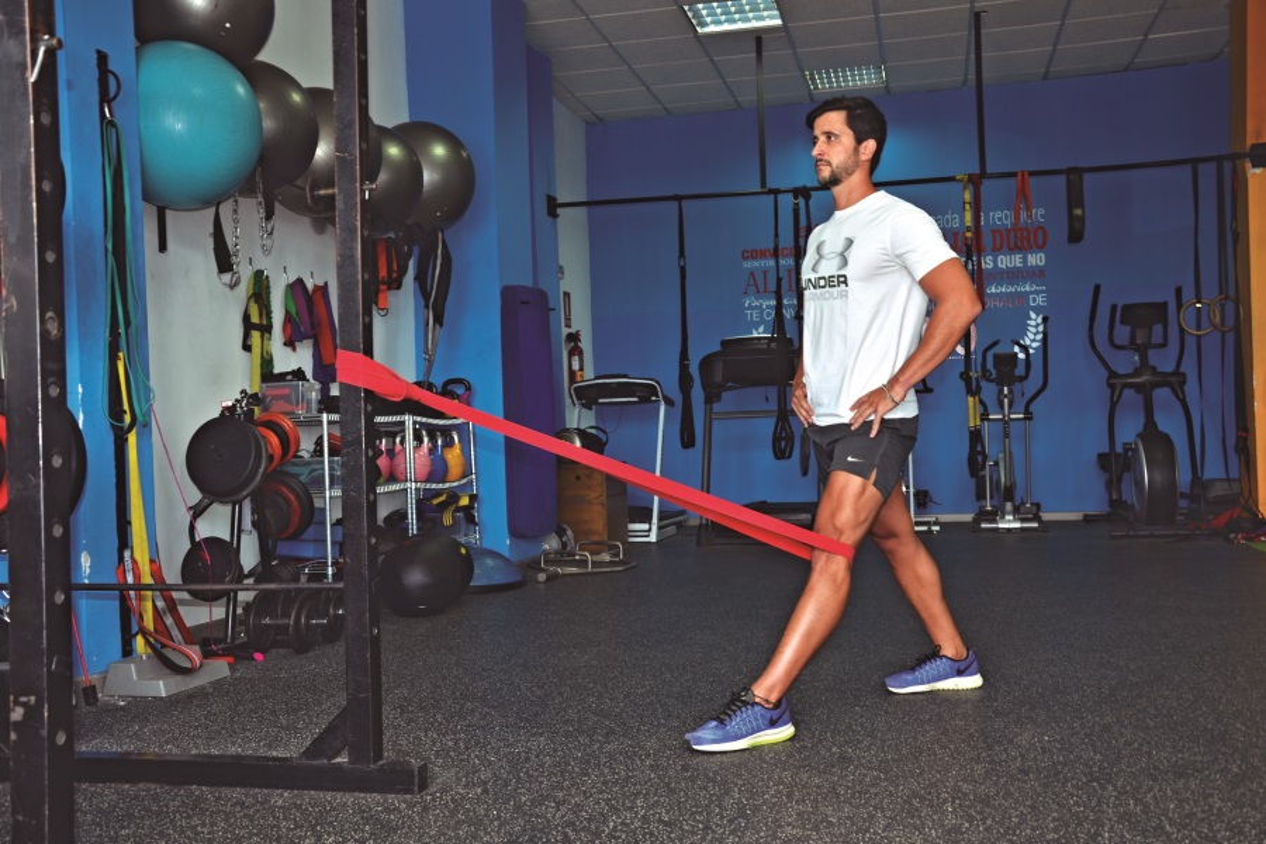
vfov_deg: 35.5
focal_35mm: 38
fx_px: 1319
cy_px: 422
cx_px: 633
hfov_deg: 51.3
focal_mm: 25
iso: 160
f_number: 5.6
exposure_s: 1/13
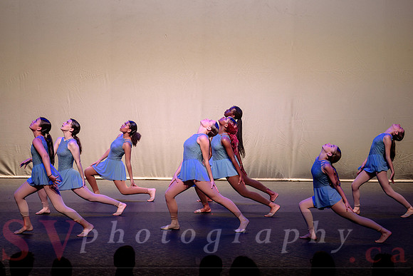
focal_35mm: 121
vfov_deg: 11.3
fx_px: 1392
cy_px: 128
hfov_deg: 16.9
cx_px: 188
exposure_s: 1/500
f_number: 2.8
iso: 1250
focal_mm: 110
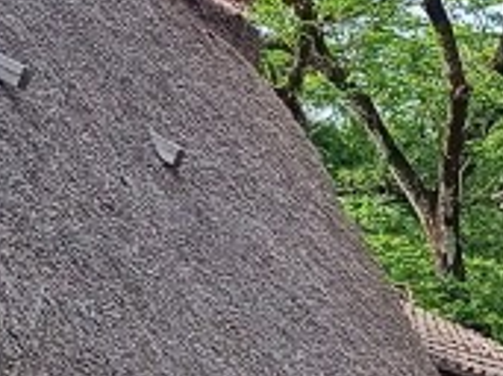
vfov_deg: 10.2
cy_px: 376
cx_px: 97
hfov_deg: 13.6
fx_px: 2091
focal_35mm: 144
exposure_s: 1/370
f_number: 1.65
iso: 50
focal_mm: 6.14
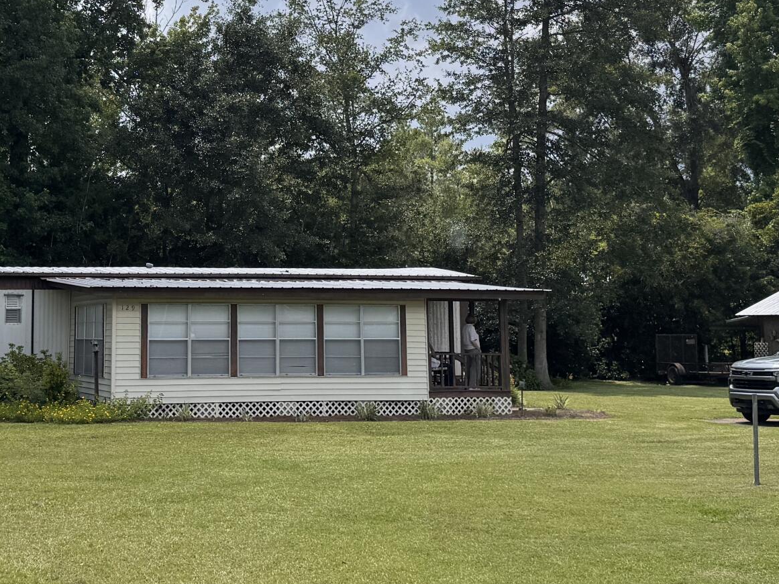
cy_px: 135
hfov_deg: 30.7
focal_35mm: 62
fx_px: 1395
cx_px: 201
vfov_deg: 23.4
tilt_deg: +8.3
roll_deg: +0.5
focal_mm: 6.76
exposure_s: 1/4950
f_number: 1.78
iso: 80
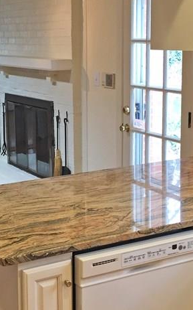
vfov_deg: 30.1
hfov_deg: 19.1
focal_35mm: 68
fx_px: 573
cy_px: 123
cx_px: 70
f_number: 2.2
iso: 40
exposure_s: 1/30
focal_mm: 4.15
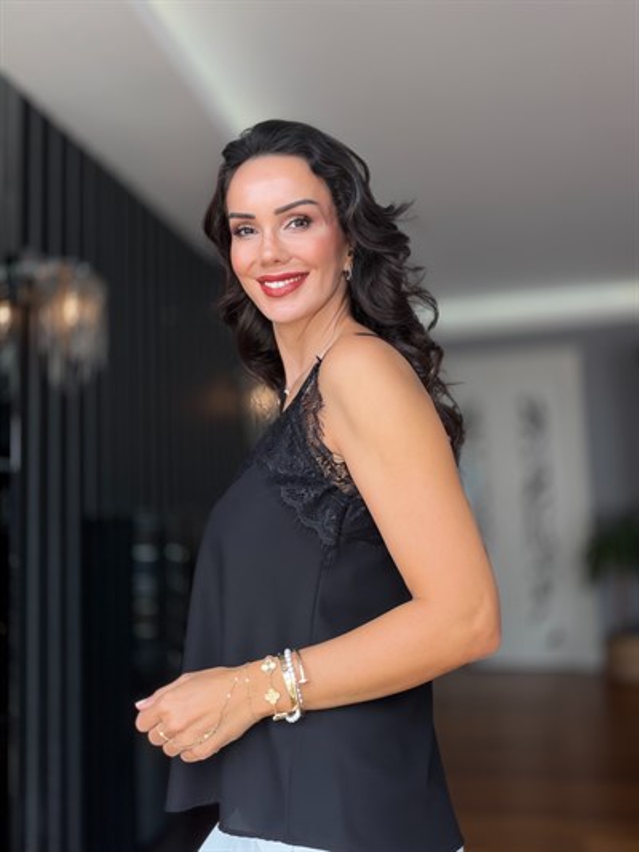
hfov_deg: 46.8
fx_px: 738
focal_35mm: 30
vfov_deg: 60.0
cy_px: 426
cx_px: 320
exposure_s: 1/121
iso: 25
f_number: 1.9
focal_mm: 2.71
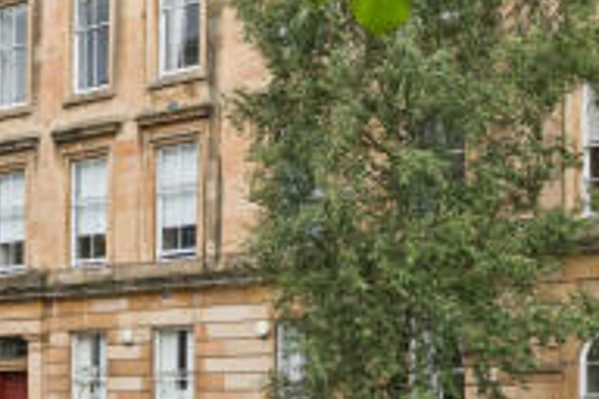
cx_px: 5
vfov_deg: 17.3
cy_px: 189
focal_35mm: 79
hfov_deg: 24.5
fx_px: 1314
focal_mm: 21.7
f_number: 2.8
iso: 320
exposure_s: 1/1000
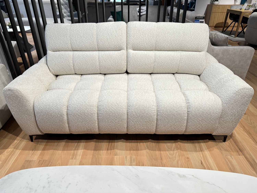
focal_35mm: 24
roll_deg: +0.6
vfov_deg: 56.8
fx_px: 178
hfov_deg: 71.6
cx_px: 128
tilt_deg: -29.8
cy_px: 96
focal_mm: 6.86
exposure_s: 1/121
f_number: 1.78
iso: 100
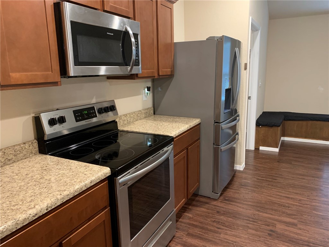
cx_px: 164
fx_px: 247
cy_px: 124
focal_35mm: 26
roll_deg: +1.0
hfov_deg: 67.3
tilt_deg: -12.3
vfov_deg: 53.1
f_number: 1.8
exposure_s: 1/40
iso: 320
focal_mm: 4.25
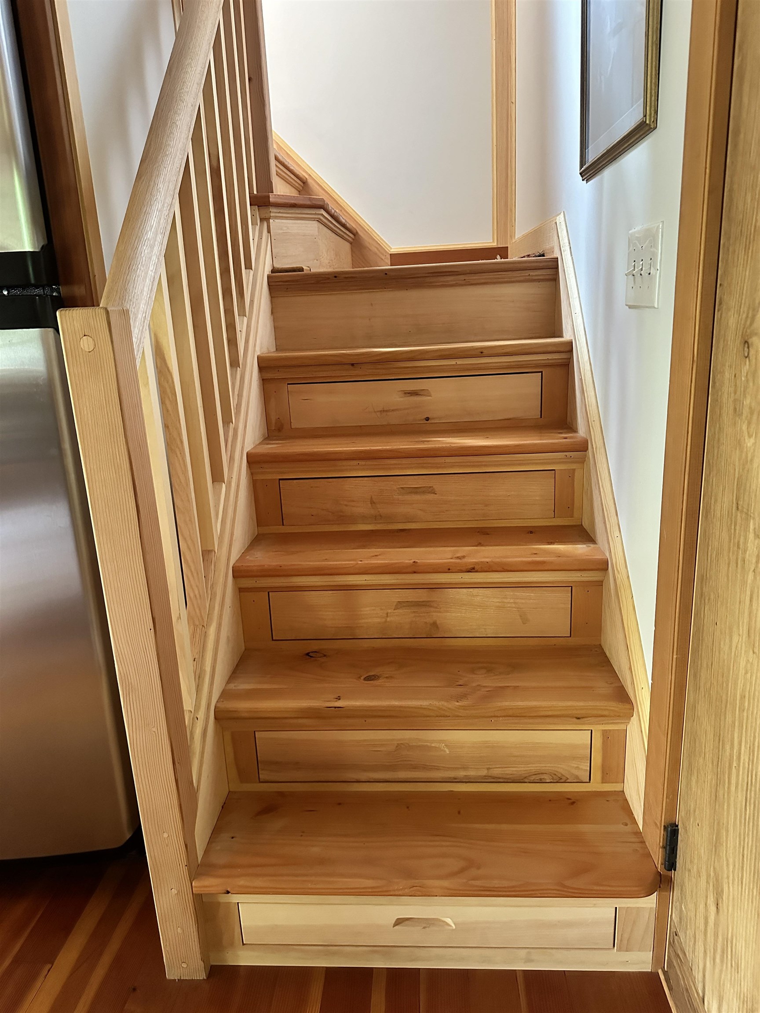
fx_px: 703
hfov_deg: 56.8
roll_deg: +2.4
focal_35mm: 24
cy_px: 506
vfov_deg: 71.6
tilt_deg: -15.9
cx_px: 380
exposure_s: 1/44
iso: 1000
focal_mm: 6.86
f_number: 1.78
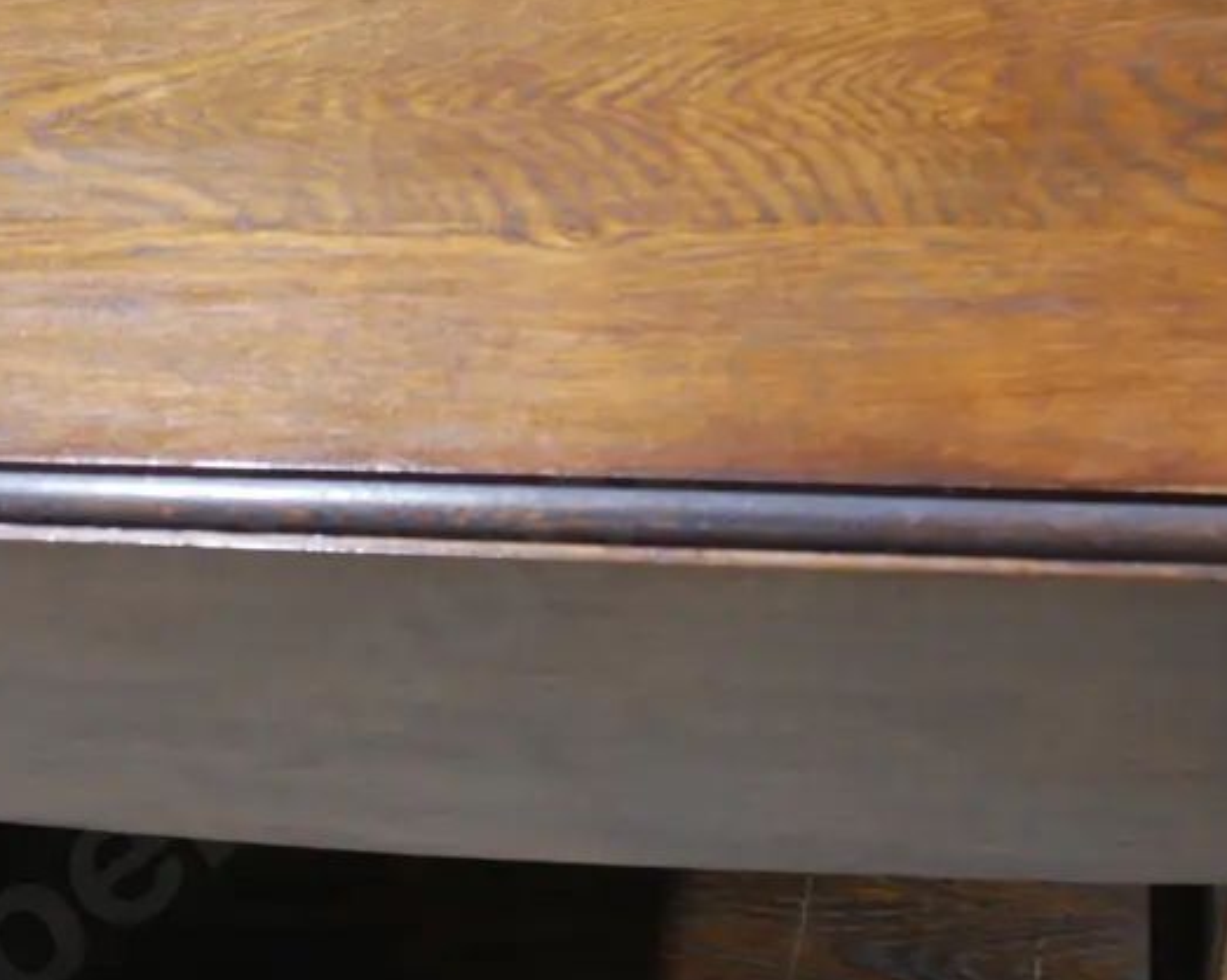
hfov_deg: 29.1
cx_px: 497
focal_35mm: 65
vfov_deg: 23.4
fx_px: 2360
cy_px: 586
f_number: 4
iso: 800
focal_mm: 17
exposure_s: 1/60
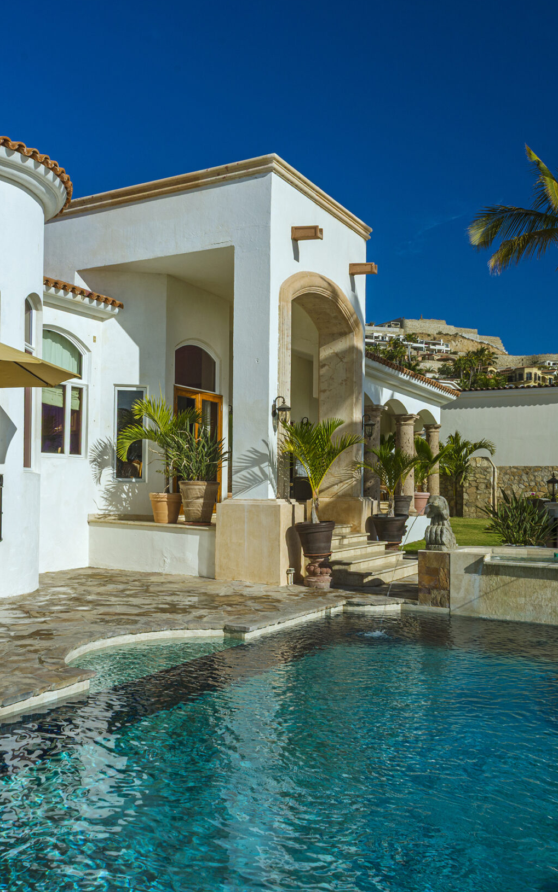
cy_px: 446
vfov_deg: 59.7
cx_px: 170
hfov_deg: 38.8
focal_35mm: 32
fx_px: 779
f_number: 14
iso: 200
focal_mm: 20
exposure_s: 1/125
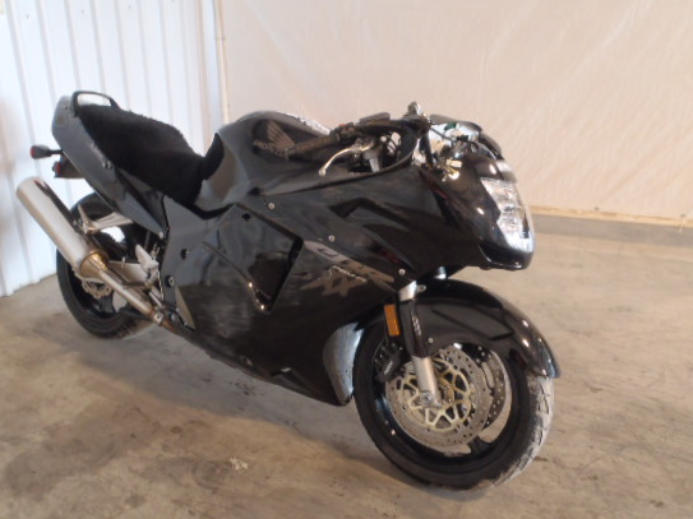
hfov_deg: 55.1
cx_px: 295
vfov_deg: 42.9
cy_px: 281
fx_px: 661
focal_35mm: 33
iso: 200
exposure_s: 1/6
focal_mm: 5
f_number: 3.5
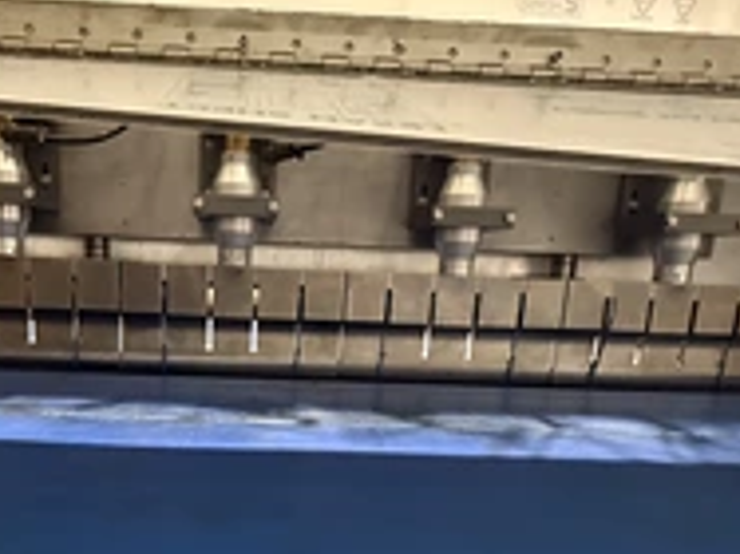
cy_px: 400
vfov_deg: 45.5
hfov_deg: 58.9
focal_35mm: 30
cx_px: 257
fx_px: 641
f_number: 2.2
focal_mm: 2.22
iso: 1250
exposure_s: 1/60
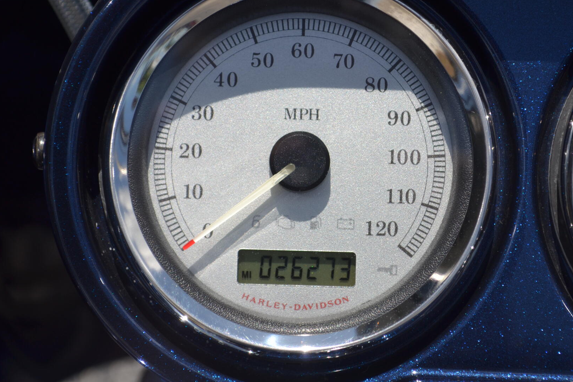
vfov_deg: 14.2
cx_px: 304
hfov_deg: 21.2
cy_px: 160
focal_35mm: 96
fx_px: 1528
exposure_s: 1/500
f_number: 5.6
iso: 100
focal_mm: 52
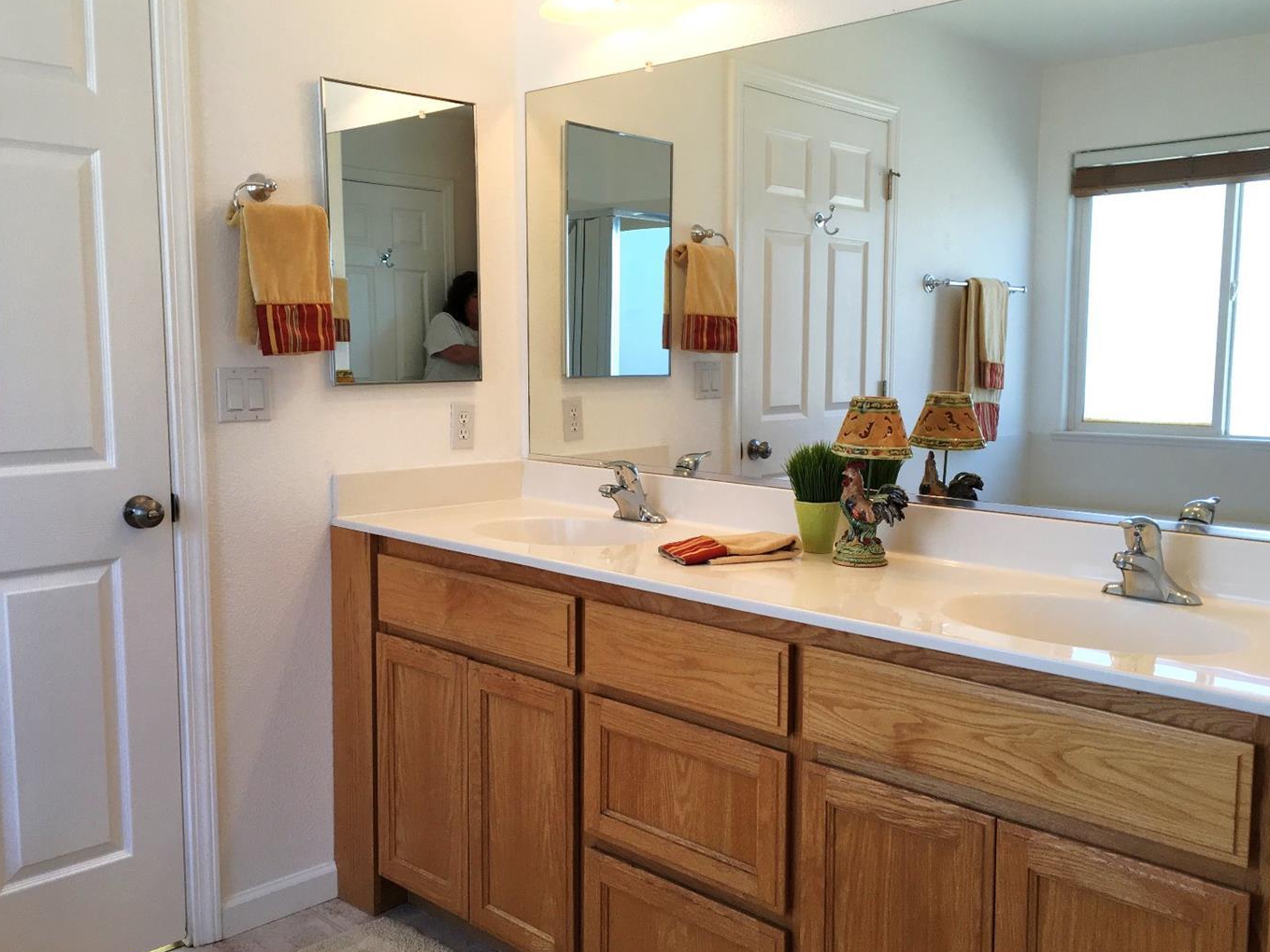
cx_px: 680
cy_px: 457
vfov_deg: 44.1
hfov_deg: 56.8
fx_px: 1174
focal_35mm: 32
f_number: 2.2
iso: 40
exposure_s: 1/120
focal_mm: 4.15
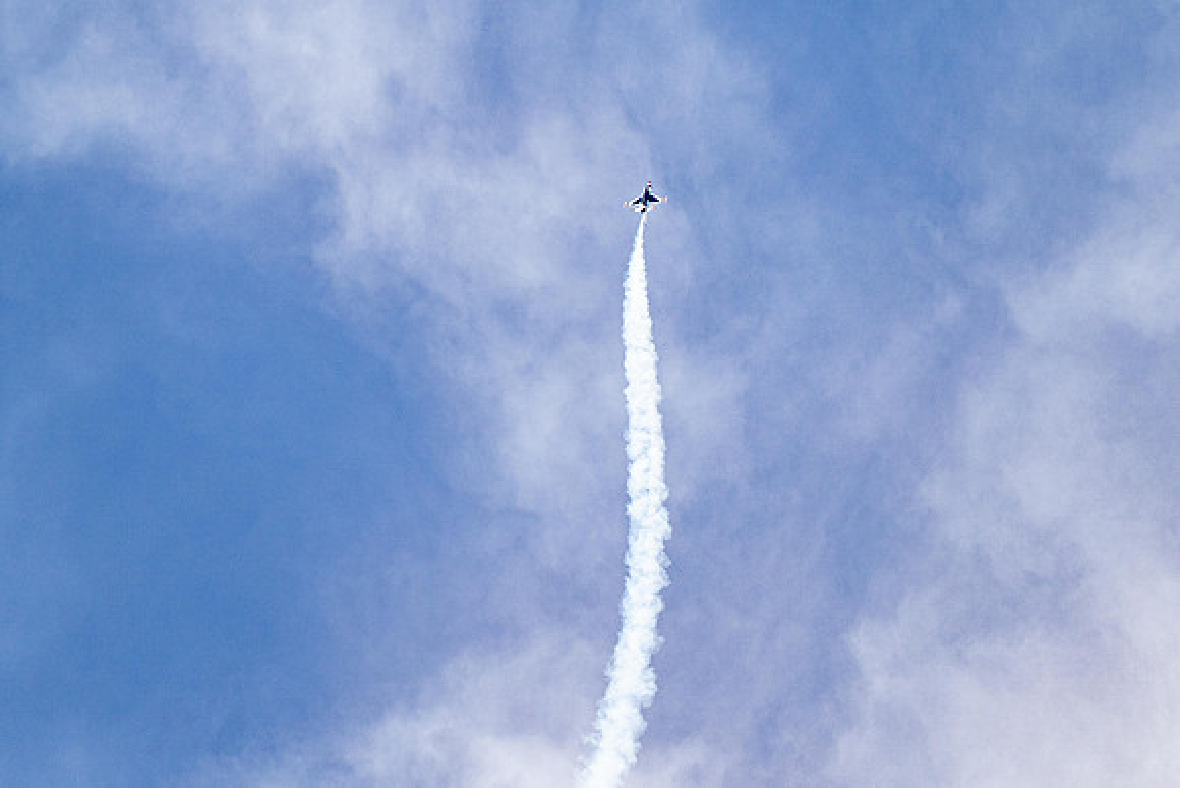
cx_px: 519
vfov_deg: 2.2
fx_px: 20109
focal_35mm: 613
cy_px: 187
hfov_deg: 3.4
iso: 800
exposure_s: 1/2000
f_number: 8
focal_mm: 400
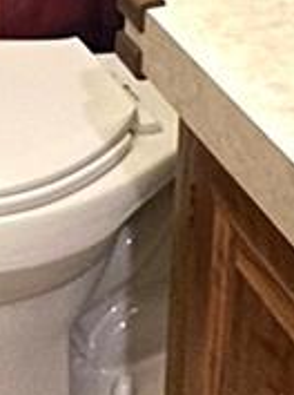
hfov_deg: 15.2
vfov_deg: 14.1
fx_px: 1080
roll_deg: -3.0
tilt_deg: -4.5
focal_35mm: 95
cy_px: -558
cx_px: -17
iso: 640
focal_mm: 2.22
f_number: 2.2
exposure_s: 1/60
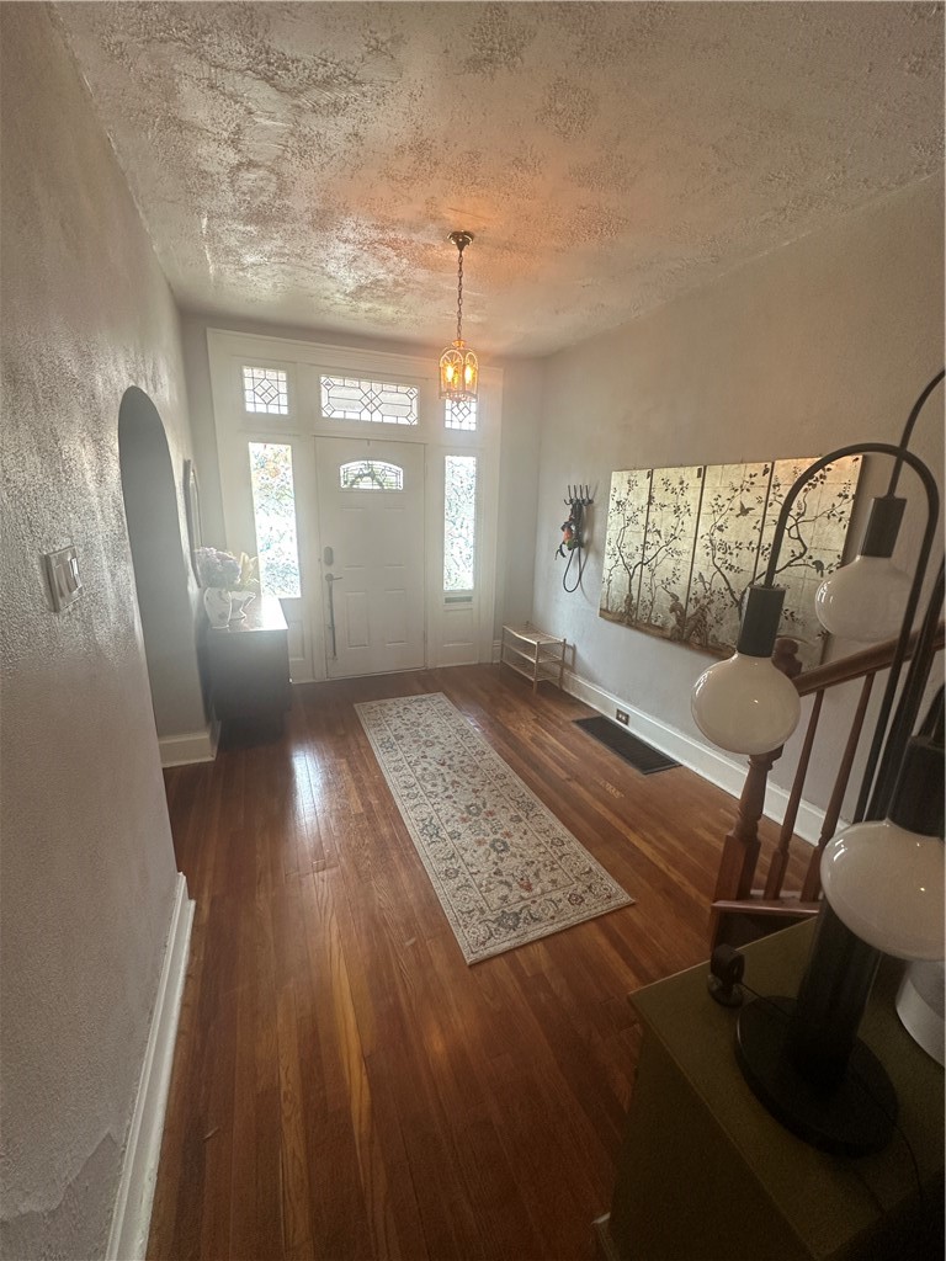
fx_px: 510
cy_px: 630
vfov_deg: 102.1
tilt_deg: -14.5
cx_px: 473
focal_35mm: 14
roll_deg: -1.4
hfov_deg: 85.7
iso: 200
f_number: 2.2
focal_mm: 2.22
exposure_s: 1/60
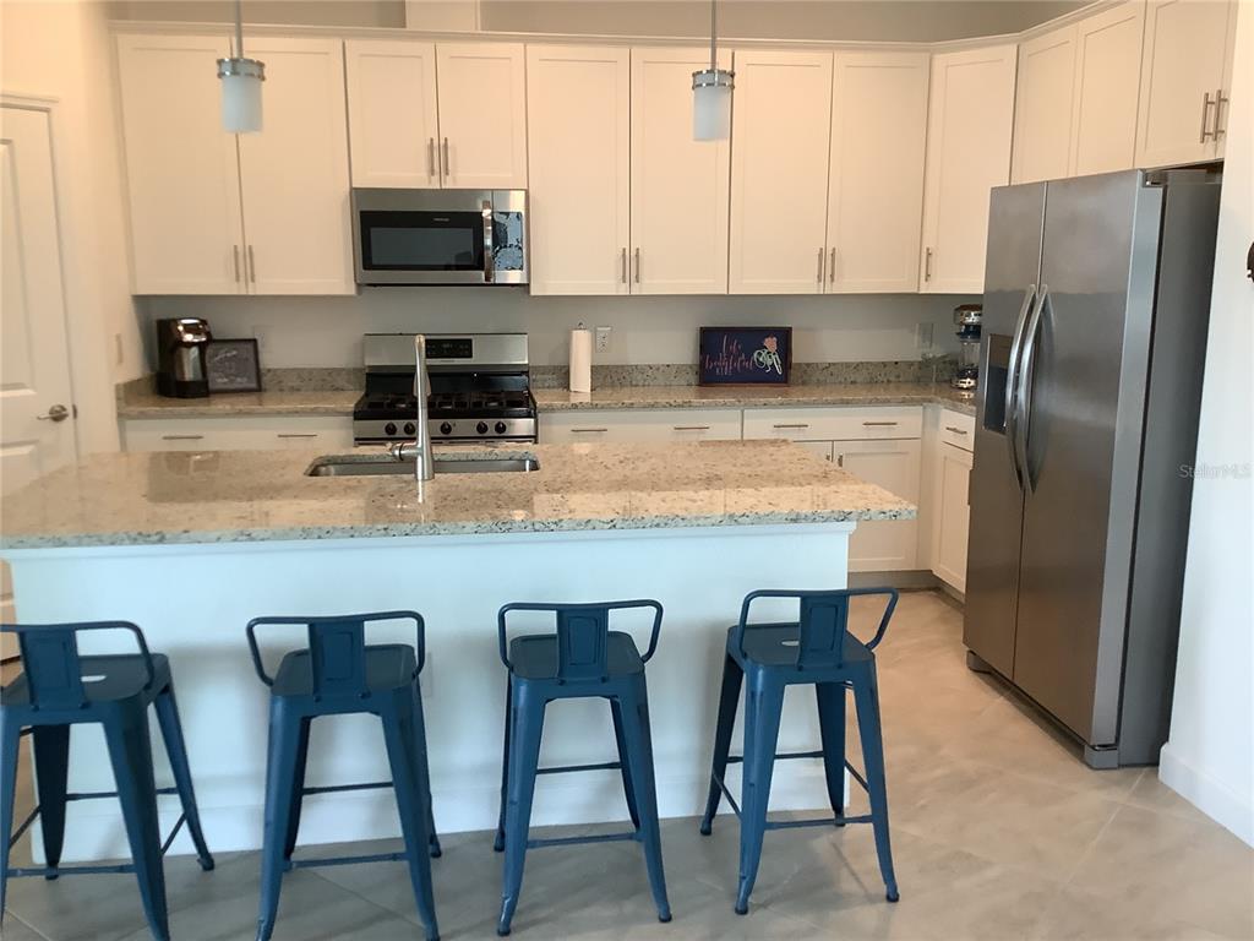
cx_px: 627
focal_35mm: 31
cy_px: 470
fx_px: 1123
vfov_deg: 45.4
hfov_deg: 58.4
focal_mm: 3.3
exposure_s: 1/60
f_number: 2.4
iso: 125
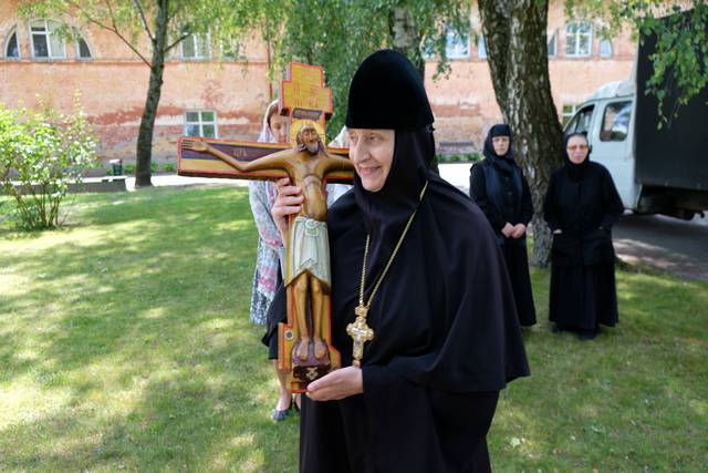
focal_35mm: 28
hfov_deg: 65.5
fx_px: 551
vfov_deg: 46.4
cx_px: 354
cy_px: 236
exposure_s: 1/125
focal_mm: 18.8
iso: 200
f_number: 4
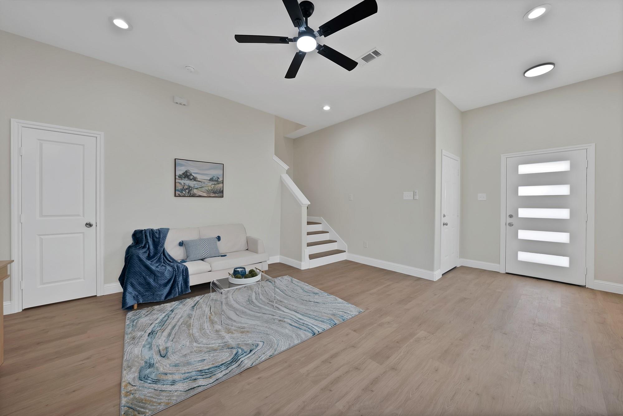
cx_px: 312
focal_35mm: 12
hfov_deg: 112.6
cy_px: 208
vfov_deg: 90.1
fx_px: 208
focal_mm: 12
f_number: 9
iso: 640
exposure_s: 1/15
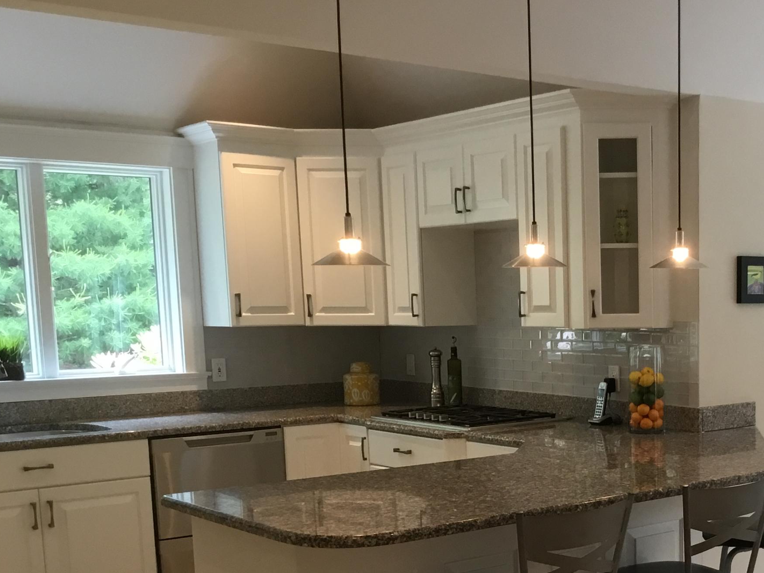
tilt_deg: -9.8
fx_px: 1170
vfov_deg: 26.8
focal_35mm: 53
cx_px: 633
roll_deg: +0.9
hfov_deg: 34.8
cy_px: 481
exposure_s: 1/30
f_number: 2.4
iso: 25
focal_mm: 3.3
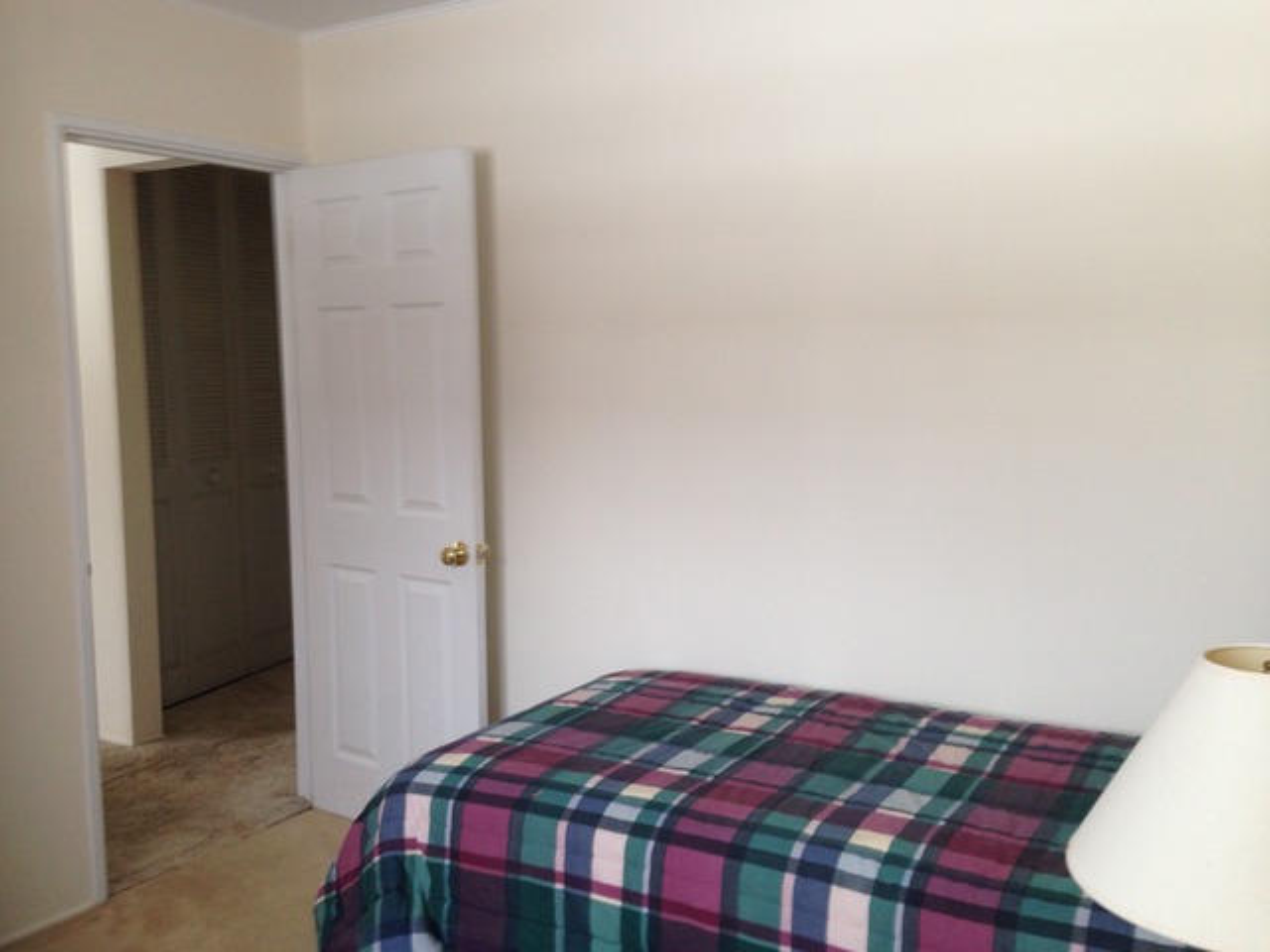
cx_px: 635
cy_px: 476
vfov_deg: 42.9
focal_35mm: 33
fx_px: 1211
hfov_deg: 55.4
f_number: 2.4
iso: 80
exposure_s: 1/20
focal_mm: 4.12
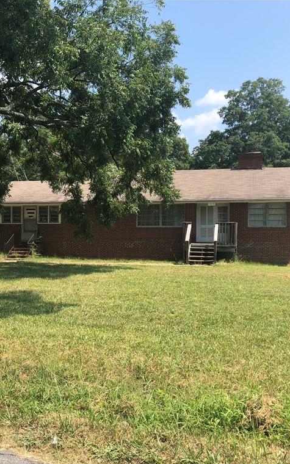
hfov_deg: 31.9
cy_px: 233
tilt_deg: -3.8
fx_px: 506
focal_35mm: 40
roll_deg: -0.3
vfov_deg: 49.3
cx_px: 117
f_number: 1.8
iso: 20
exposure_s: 1/1033
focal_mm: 3.99
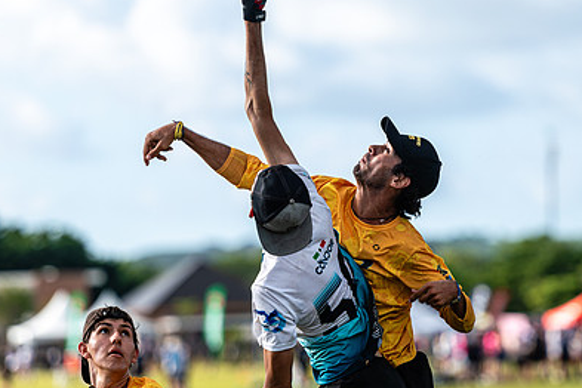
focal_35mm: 353
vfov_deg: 3.9
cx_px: 363
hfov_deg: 5.8
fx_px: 5706
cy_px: 188
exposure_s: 1/1000
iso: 64
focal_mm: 190
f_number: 3.2
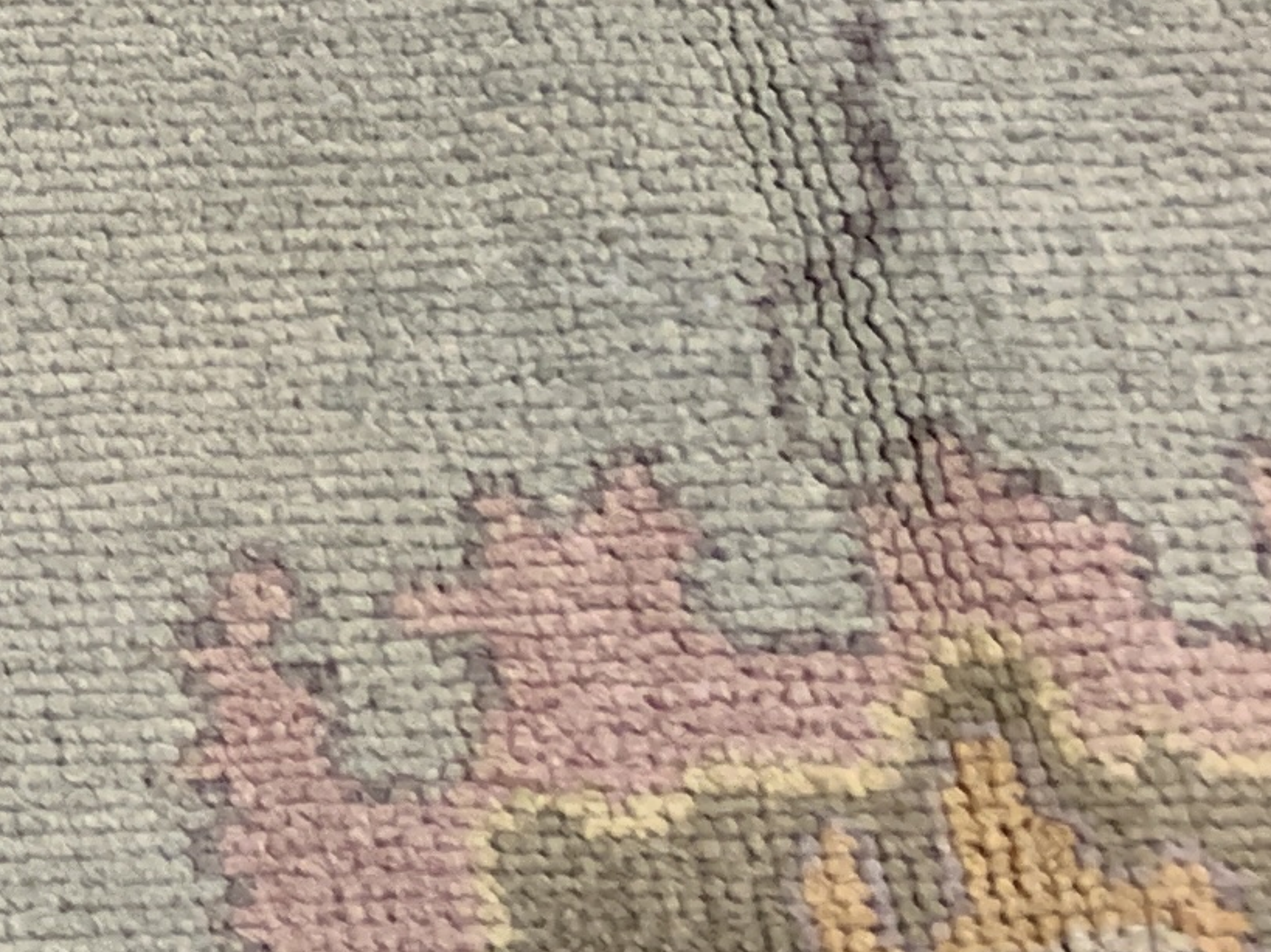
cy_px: -43
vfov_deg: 11.4
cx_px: -1822
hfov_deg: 12.2
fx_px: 4699
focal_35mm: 128
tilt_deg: -55.6
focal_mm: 4.25
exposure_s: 1/60
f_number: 1.8
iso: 125
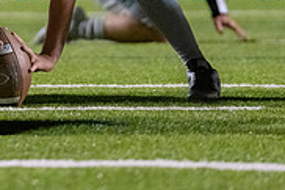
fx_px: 4485
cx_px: 38
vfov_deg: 2.4
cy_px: -76
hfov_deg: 3.6
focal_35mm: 567
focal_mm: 178
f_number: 2.8
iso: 10000
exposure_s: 1/1250
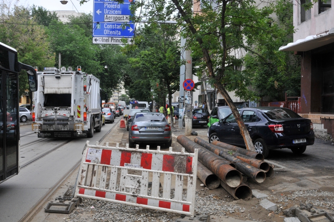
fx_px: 334
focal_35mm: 36
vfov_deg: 36.8
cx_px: 167
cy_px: 111
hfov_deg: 53.2
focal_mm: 24
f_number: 18
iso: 500
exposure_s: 1/125
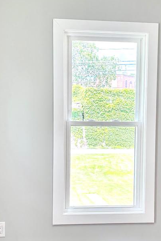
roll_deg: -1.0
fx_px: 463
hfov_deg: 19.7
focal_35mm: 69
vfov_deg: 29.2
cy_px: 143
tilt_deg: -5.1
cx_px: 108
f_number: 1.6
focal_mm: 5.96
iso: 64
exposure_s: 1/143
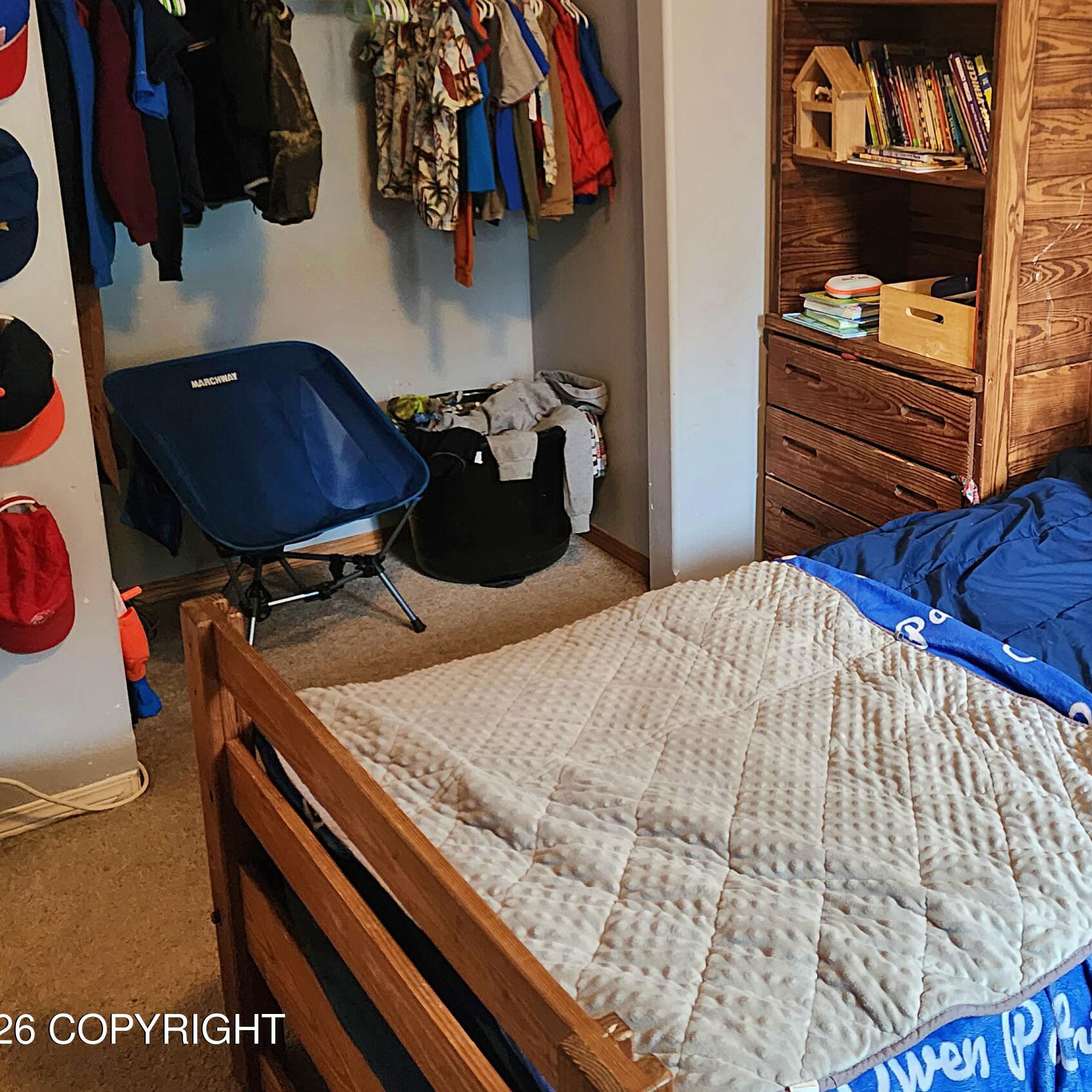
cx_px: 879
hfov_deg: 43.8
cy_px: 371
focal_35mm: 36
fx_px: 1285
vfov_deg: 45.4
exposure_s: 1/120
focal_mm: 6.4
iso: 1000
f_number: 1.8
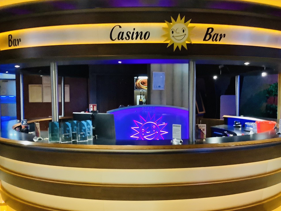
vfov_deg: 35.9
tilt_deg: -3.8
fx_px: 325
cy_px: 113
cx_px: 152
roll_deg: -0.4
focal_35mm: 40
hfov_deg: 46.8
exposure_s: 1/25
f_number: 2.4
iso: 640
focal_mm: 3.3
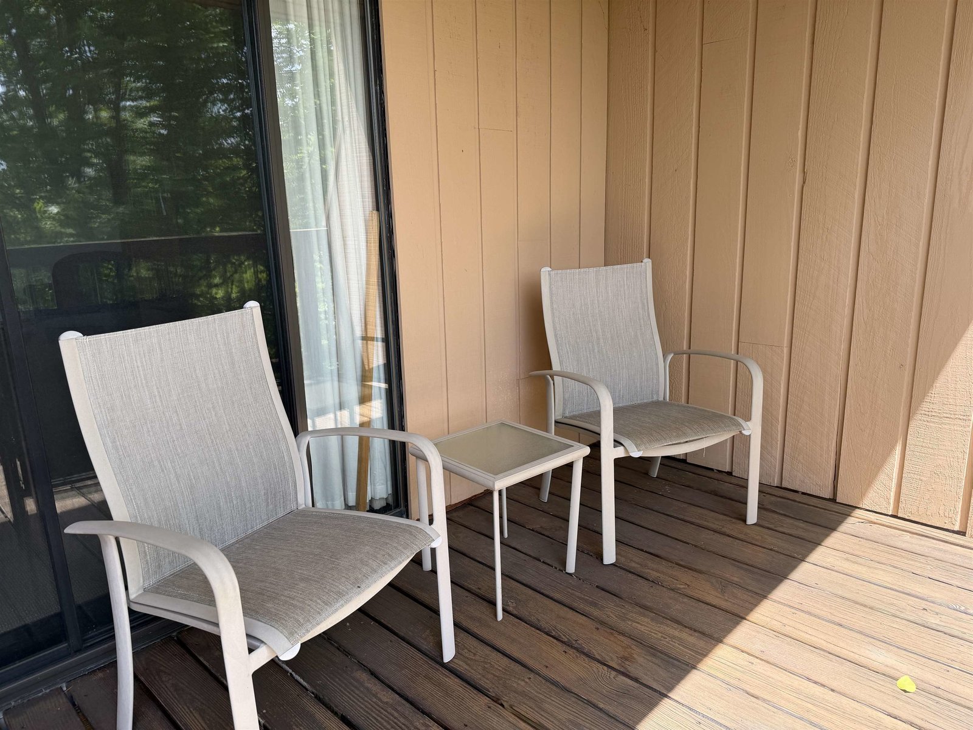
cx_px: 486
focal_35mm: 24
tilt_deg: -12.7
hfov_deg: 71.6
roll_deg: +2.3
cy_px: 365
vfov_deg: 56.8
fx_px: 675
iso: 80
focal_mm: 6.76
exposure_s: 1/467
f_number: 1.78
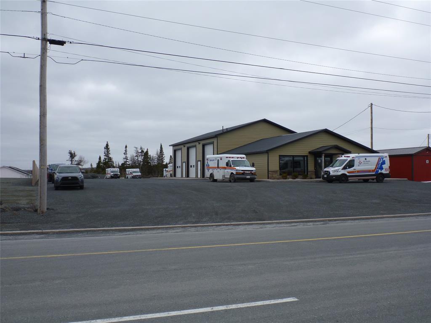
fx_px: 423
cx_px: 216
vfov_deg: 41.8
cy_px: 162
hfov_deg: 54.0
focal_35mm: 34
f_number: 3.7
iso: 100
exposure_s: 1/800
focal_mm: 6
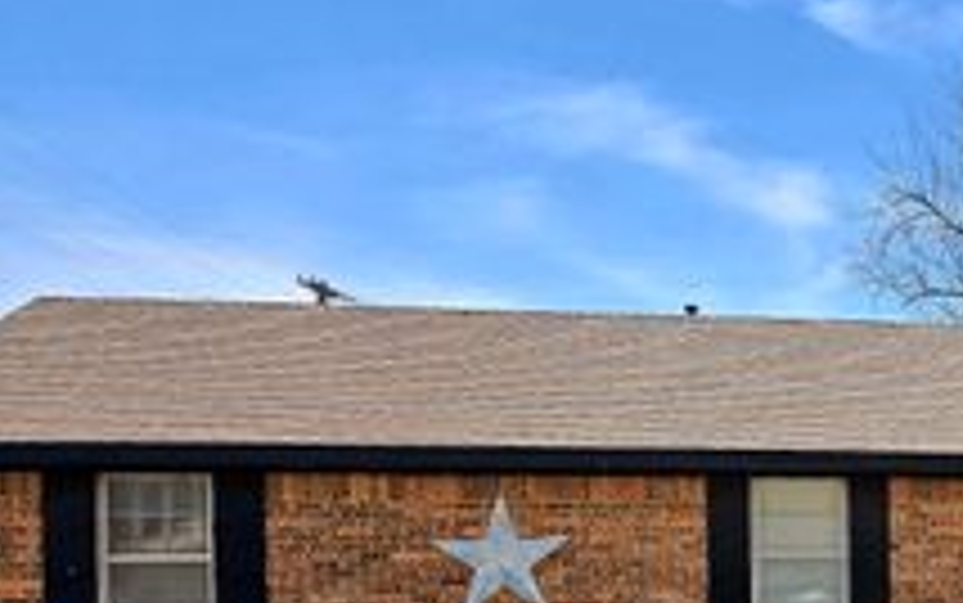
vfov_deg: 22.1
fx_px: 1497
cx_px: 1120
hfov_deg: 30.8
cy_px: 578
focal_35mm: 57
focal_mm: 6.3
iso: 12
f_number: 1.7
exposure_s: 1/625
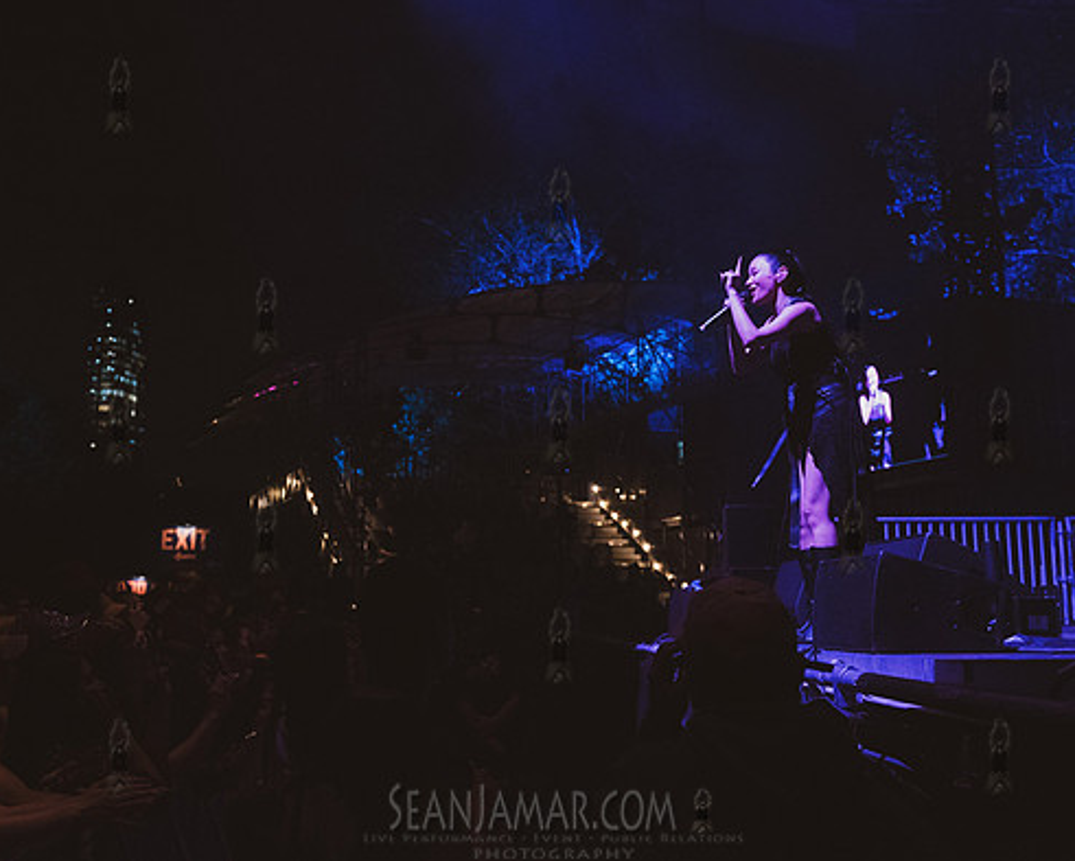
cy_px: 389
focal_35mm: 41
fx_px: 1305
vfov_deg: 36.5
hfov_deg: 44.8
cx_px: 538
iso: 6400
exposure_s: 1/320
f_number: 3.2
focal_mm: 32
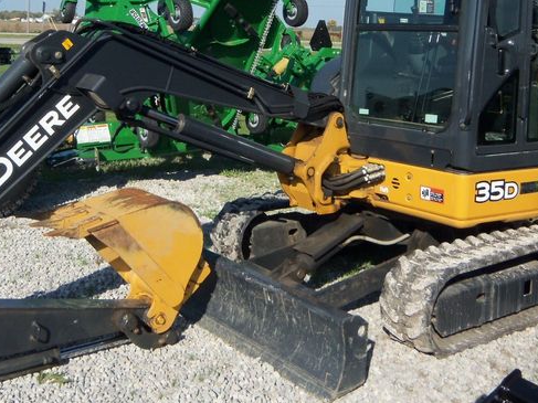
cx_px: 254
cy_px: 100
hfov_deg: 41.2
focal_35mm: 46
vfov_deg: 31.0
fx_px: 715
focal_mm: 5.1
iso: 64
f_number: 10.8
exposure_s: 1/100
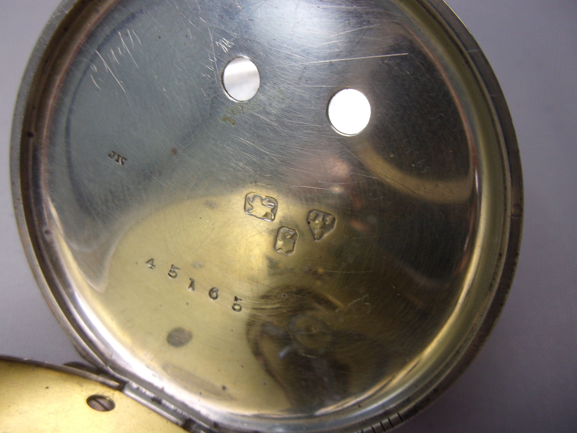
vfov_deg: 49.7
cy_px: 216
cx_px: 288
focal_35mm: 28
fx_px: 467
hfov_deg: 63.4
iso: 80
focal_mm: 5.1
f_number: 3.9
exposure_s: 1/70
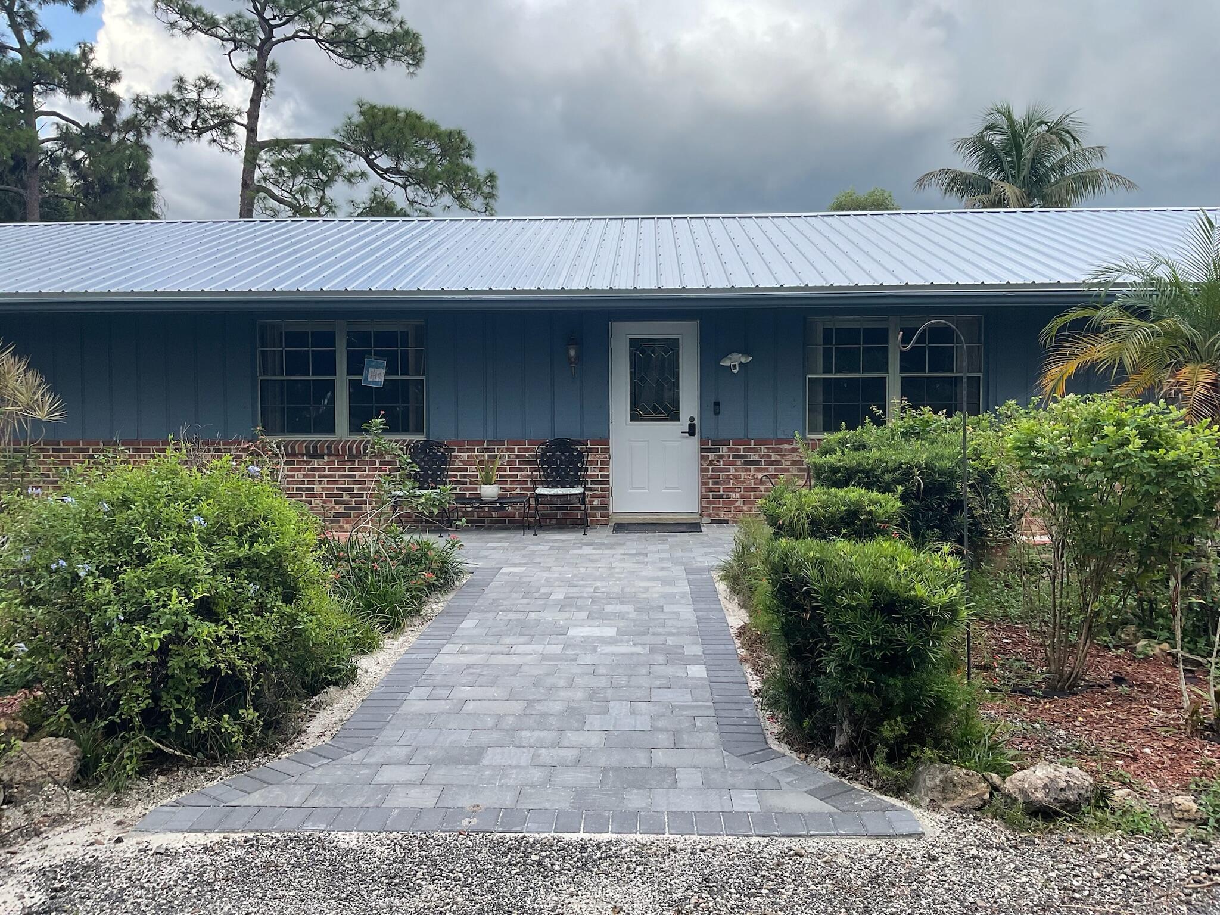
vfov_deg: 48.2
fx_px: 1022
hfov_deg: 61.7
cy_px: 458
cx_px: 610
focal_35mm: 29
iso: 16
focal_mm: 3
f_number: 1.8
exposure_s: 1/348
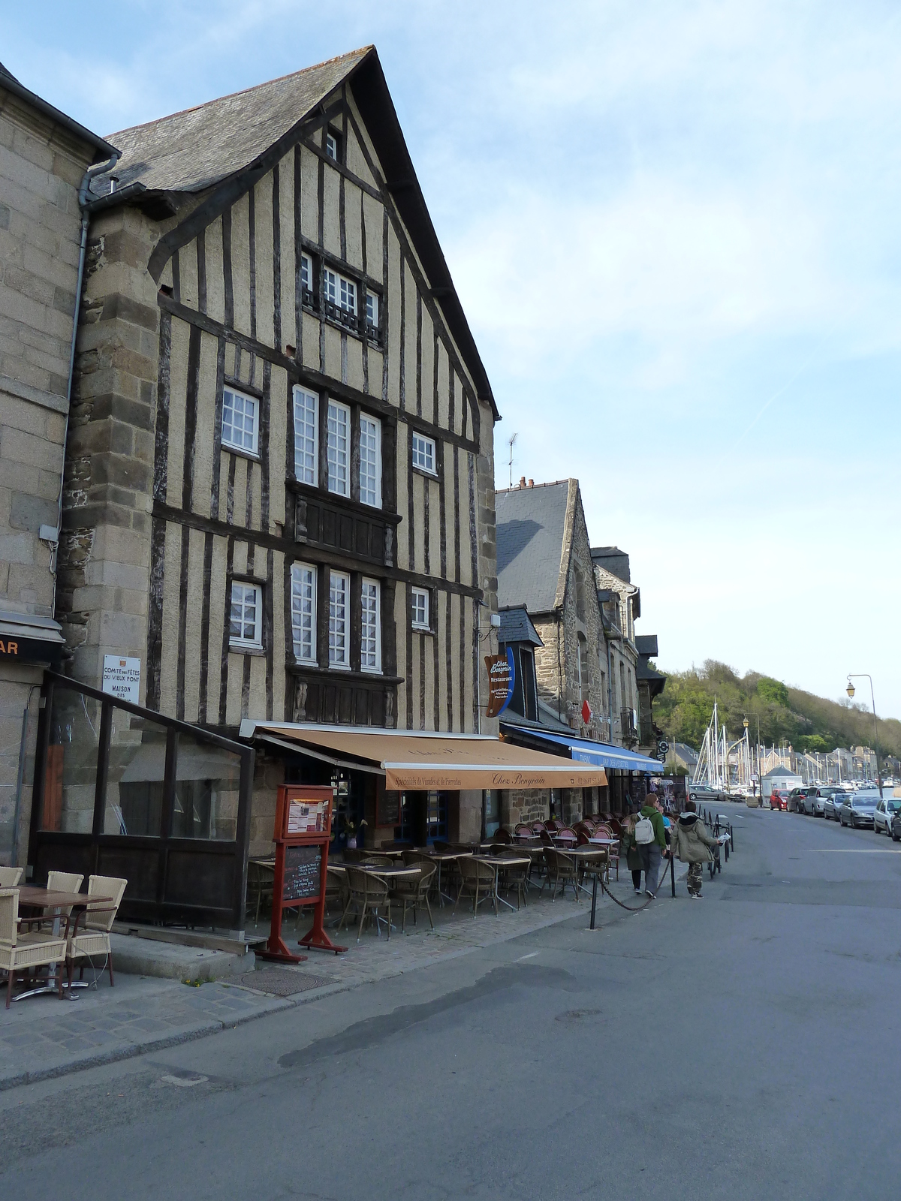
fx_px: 868
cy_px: 600
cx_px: 450
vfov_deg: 69.4
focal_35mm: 25
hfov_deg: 54.9
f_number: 4
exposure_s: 1/250
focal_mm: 4.1
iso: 125
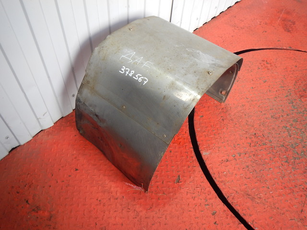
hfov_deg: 63.4
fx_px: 248
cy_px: 115
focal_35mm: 28
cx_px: 154
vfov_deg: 49.7
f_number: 3.9
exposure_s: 1/30
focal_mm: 5
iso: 180
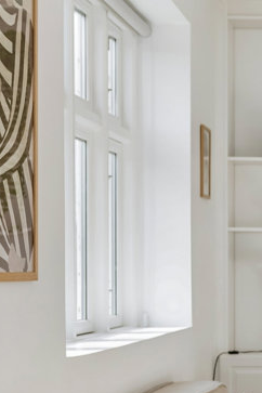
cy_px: 312
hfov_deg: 11.0
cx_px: 418
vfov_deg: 17.1
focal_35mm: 119
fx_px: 1299
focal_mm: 36
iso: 400
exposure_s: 1/160
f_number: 5.6
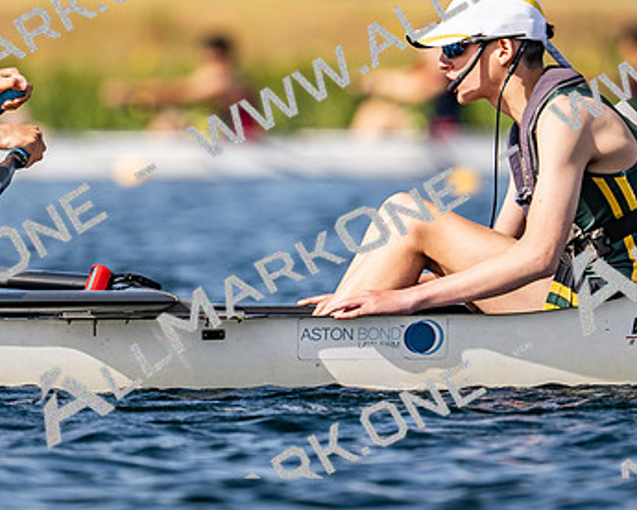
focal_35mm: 947
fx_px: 17854
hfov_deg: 2.0
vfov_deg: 1.6
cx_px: 414
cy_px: 163
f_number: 4.5
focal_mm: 400
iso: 180
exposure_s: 1/2500
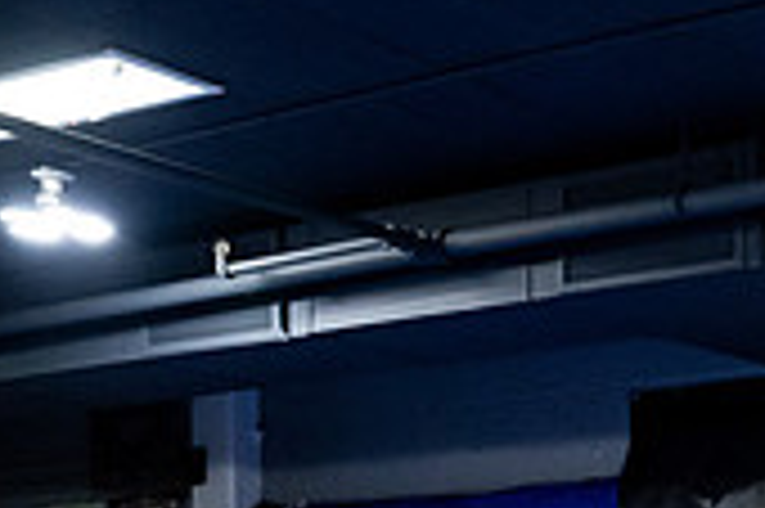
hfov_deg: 21.4
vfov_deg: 15.8
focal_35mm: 82
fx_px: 1741
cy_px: 663
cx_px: 1102
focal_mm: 24
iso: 8000
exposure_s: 1/1000
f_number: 2.8
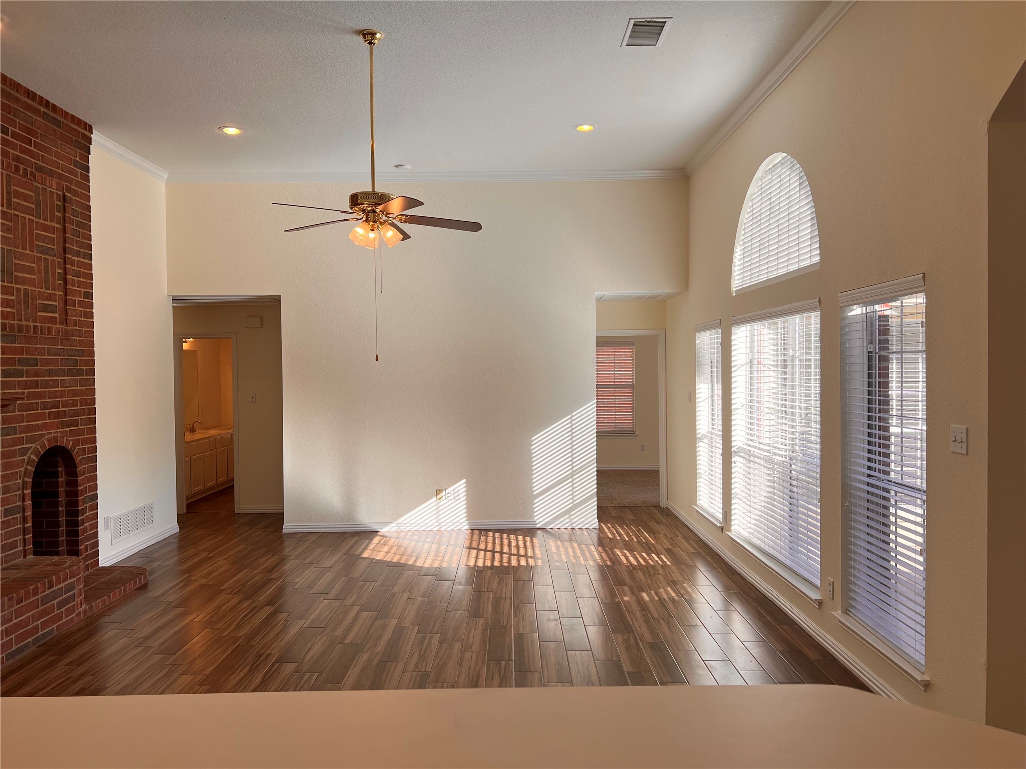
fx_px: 771
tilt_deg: -2.8
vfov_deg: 53.1
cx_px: 513
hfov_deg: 67.3
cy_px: 384
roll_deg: +0.4
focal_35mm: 26
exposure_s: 1/674
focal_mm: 5.7
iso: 50
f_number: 1.5
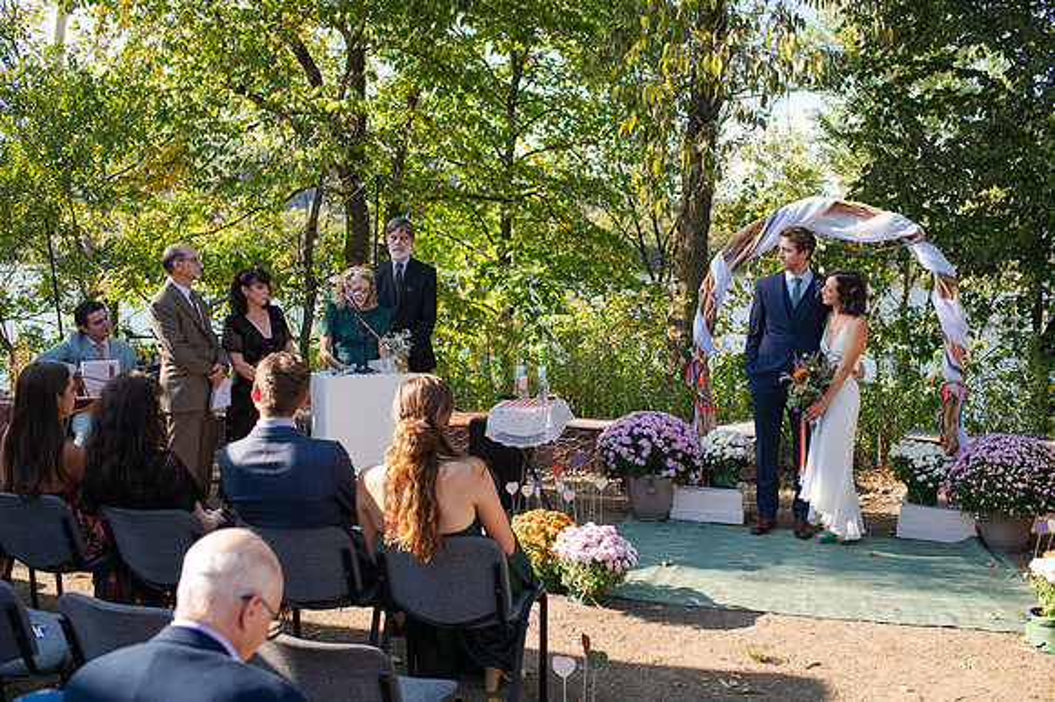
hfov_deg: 53.9
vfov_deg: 37.4
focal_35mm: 35
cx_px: 528
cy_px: 351
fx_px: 1037
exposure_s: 1/1250
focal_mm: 35
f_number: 3.5
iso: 500
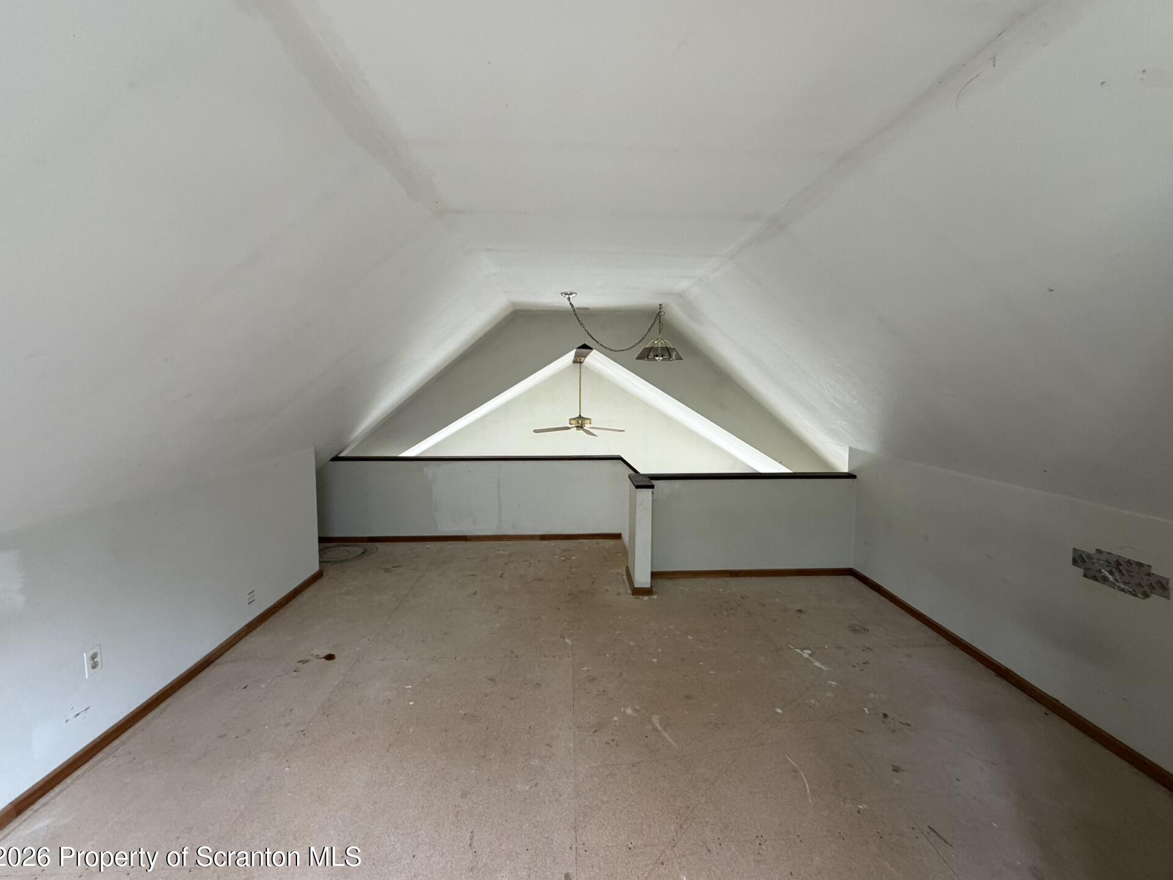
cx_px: 598
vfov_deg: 81.7
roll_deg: +0.5
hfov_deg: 98.1
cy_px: 428
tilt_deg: -4.0
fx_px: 508
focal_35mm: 15
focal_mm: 2.22
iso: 250
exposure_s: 1/121
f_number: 2.2
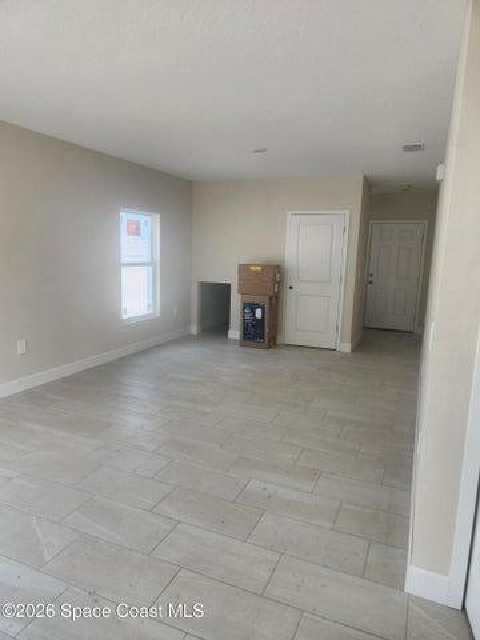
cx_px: 240
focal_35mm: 23
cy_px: 320
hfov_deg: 58.9
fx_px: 425
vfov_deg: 73.9
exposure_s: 1/180
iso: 50
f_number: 1.8
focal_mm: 5.4
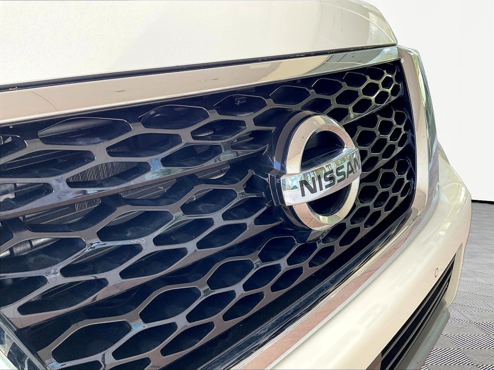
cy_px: 185
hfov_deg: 61.7
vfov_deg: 48.2
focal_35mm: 29
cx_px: 247
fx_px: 414
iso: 64
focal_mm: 3
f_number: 1.8
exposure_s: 1/122
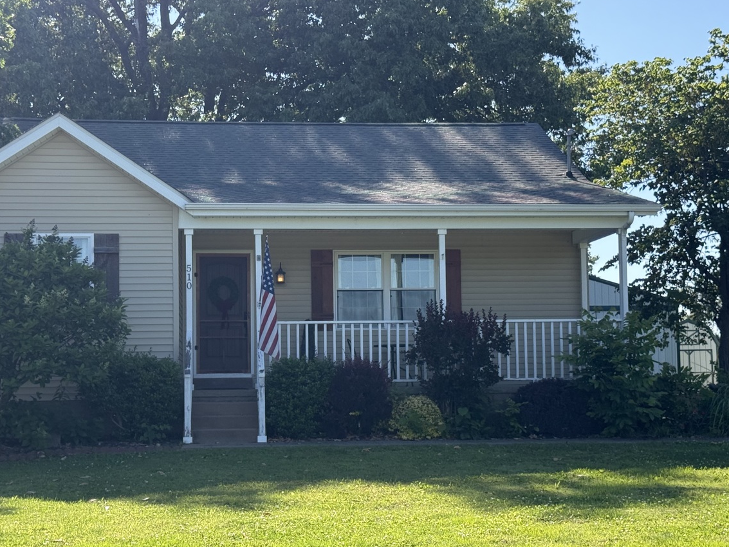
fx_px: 1285
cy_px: 297
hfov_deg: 31.7
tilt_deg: +4.3
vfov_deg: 24.0
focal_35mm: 61
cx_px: 349
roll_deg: +0.1
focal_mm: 6.76
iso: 100
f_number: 1.78
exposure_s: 1/2577
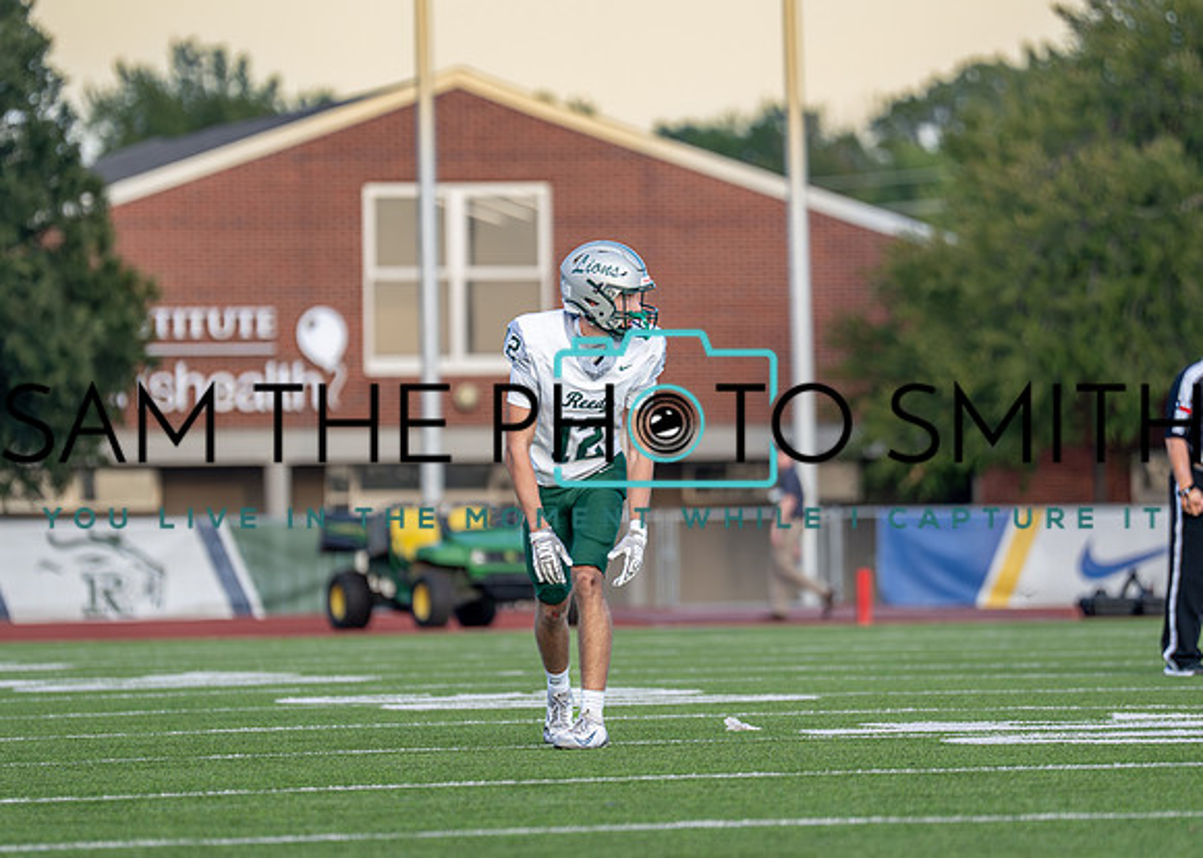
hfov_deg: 6.7
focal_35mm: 303
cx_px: 605
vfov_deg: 4.8
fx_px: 10346
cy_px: 434
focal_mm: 194
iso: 320
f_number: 2.8
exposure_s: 1/1600
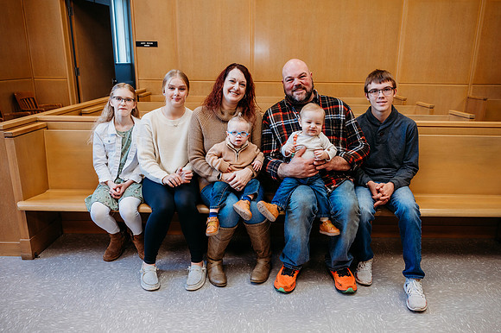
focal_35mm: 30
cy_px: 179
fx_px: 412
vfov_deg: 44.1
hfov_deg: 62.6
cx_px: 264
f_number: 3.5
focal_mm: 27.5
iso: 640
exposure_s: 1/200
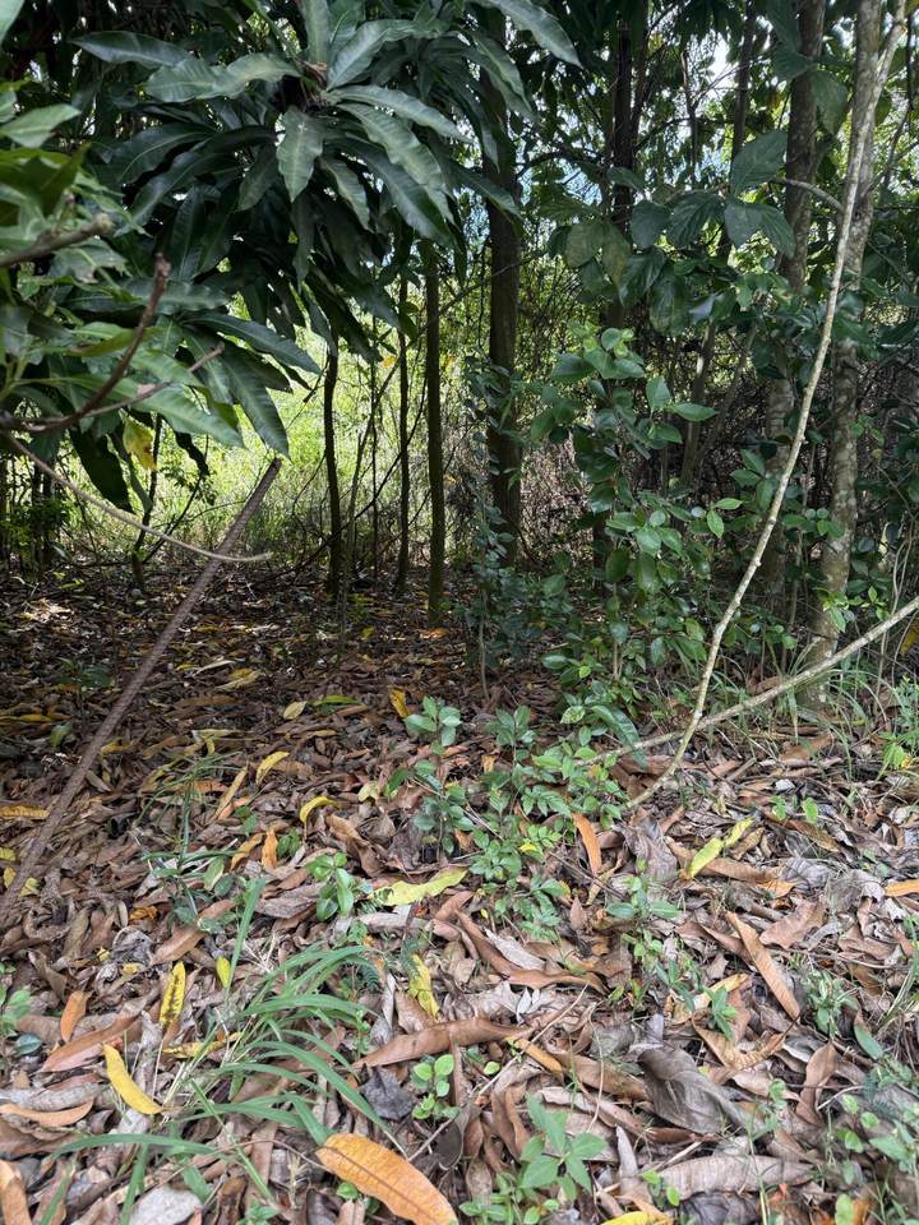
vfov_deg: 71.6
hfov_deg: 56.8
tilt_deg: -15.2
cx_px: 460
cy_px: 612
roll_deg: -1.4
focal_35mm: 24
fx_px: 850
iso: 100
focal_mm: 6.76
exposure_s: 1/243
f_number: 1.78
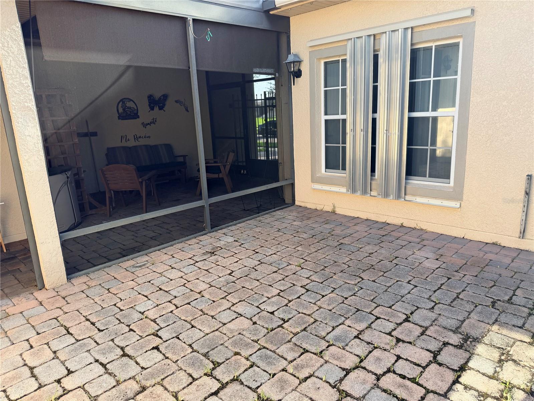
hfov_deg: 71.6
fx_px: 370
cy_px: 200
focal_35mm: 24
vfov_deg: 56.8
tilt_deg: -14.0
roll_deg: +2.9
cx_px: 267
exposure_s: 1/728
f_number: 1.78
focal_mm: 6.76
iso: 80
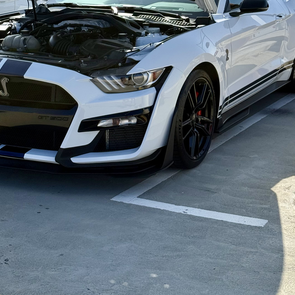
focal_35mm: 80
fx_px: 771
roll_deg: +0.8
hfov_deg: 21.6
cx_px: 132
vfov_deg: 21.3
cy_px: 50
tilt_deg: -6.8
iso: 80
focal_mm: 6.76
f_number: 1.78
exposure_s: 1/6536
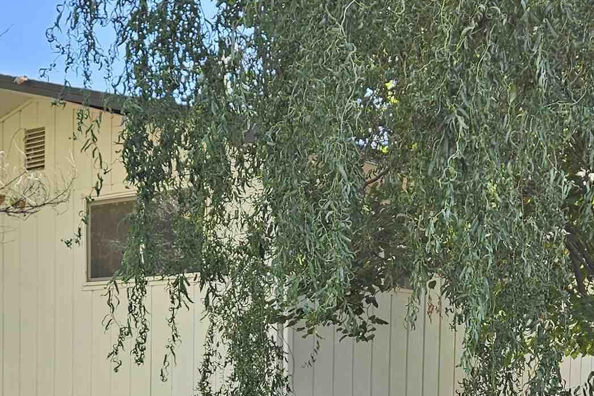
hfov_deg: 28.7
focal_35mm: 70
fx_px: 1155
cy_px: 476
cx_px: 390
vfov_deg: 18.4
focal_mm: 5.4
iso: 25
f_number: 1.8
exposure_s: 1/270
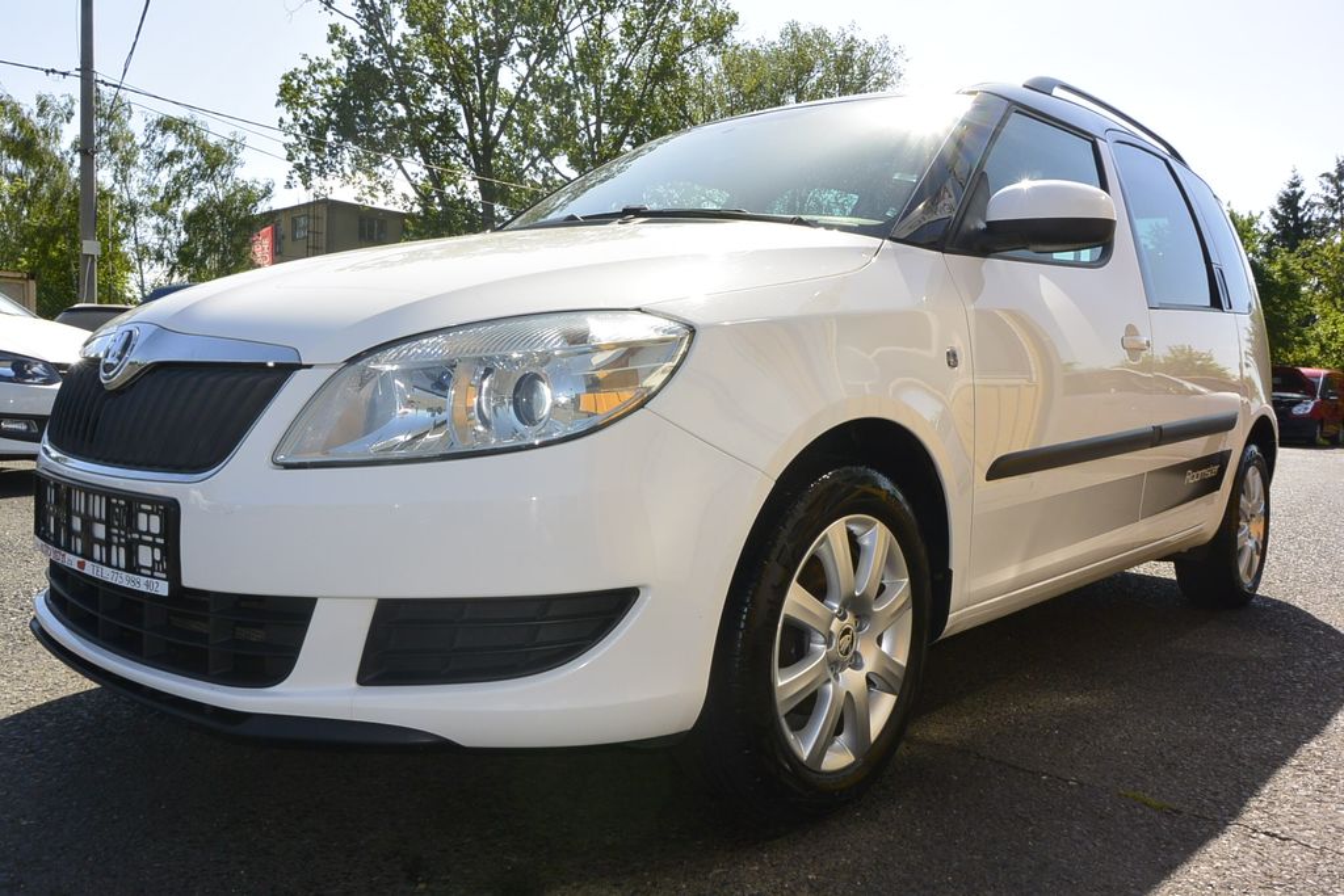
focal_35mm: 27
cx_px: 672
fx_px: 1008
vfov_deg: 47.9
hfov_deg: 67.4
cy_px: 448
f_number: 9
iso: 160
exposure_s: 1/250
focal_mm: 10
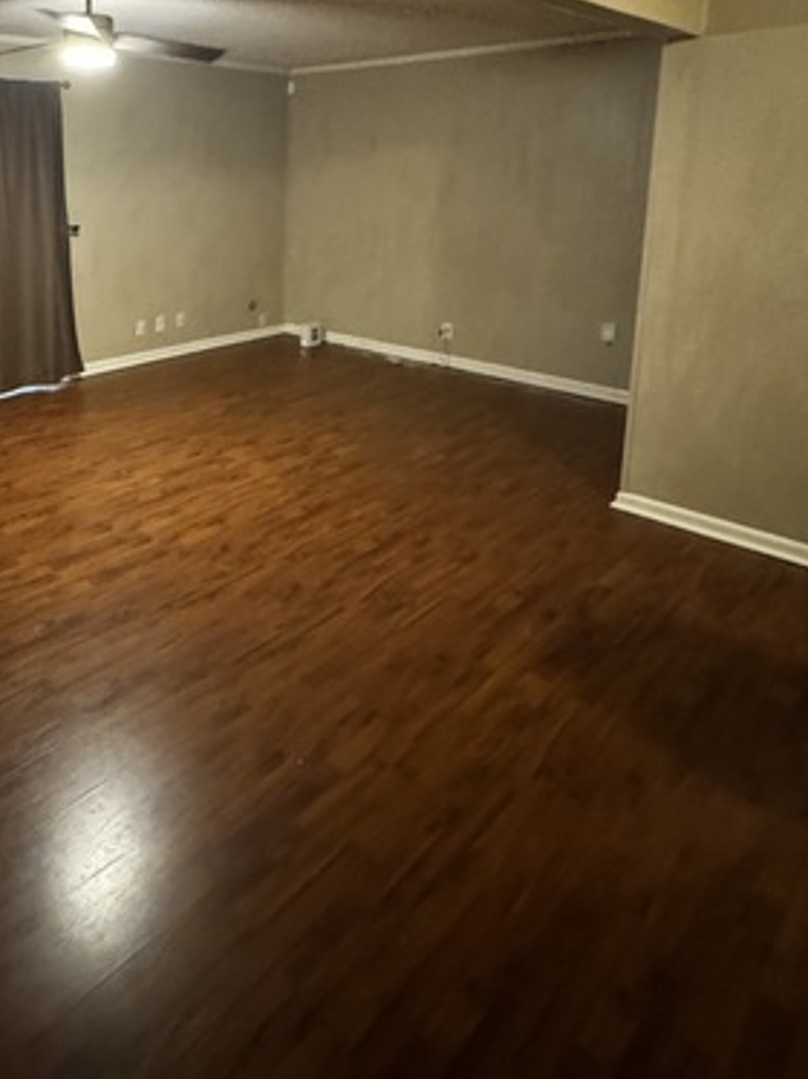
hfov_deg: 51.3
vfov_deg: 65.2
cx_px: 156
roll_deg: +0.1
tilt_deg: -9.4
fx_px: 779
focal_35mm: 25
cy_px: 270
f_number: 2.2
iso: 1250
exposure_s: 1/40
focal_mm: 2.22
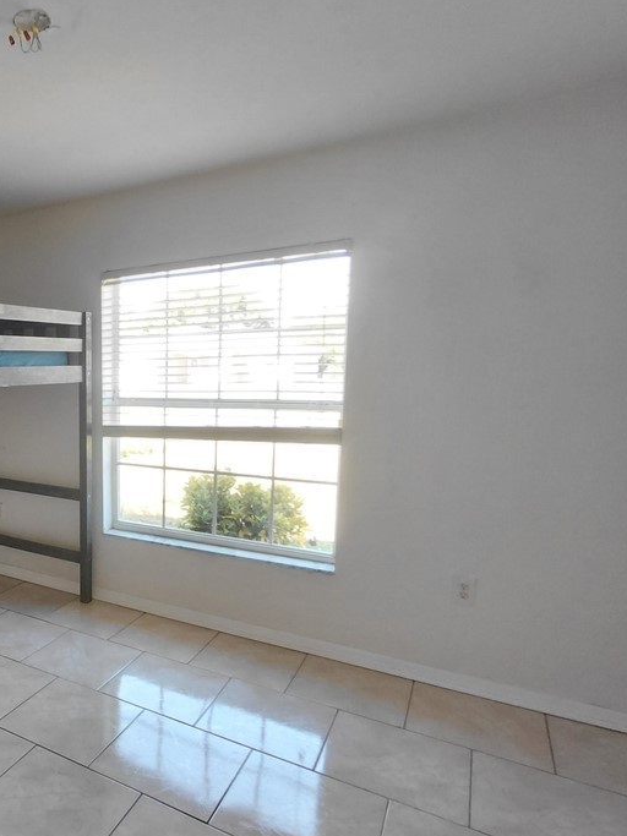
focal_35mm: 24
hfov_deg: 48.9
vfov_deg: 71.5
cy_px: 453
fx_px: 580
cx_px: 32
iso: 160
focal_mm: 1.64
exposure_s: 1/60
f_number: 2.2
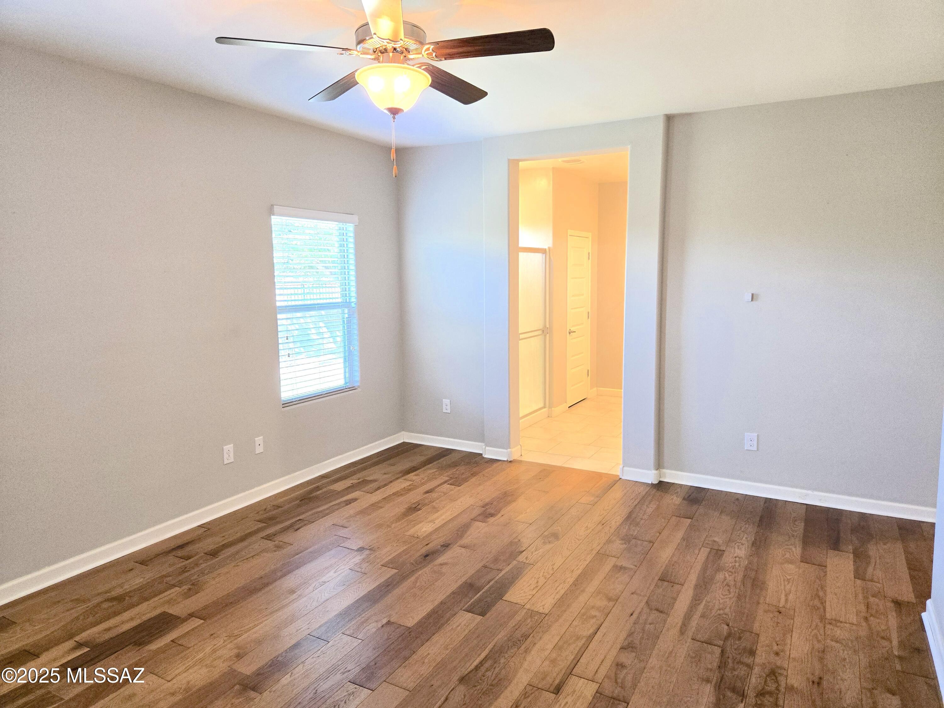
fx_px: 627
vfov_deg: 58.9
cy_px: 354
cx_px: 472
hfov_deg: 73.9
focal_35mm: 23
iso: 200
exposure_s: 1/120
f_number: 1.8
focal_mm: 5.4
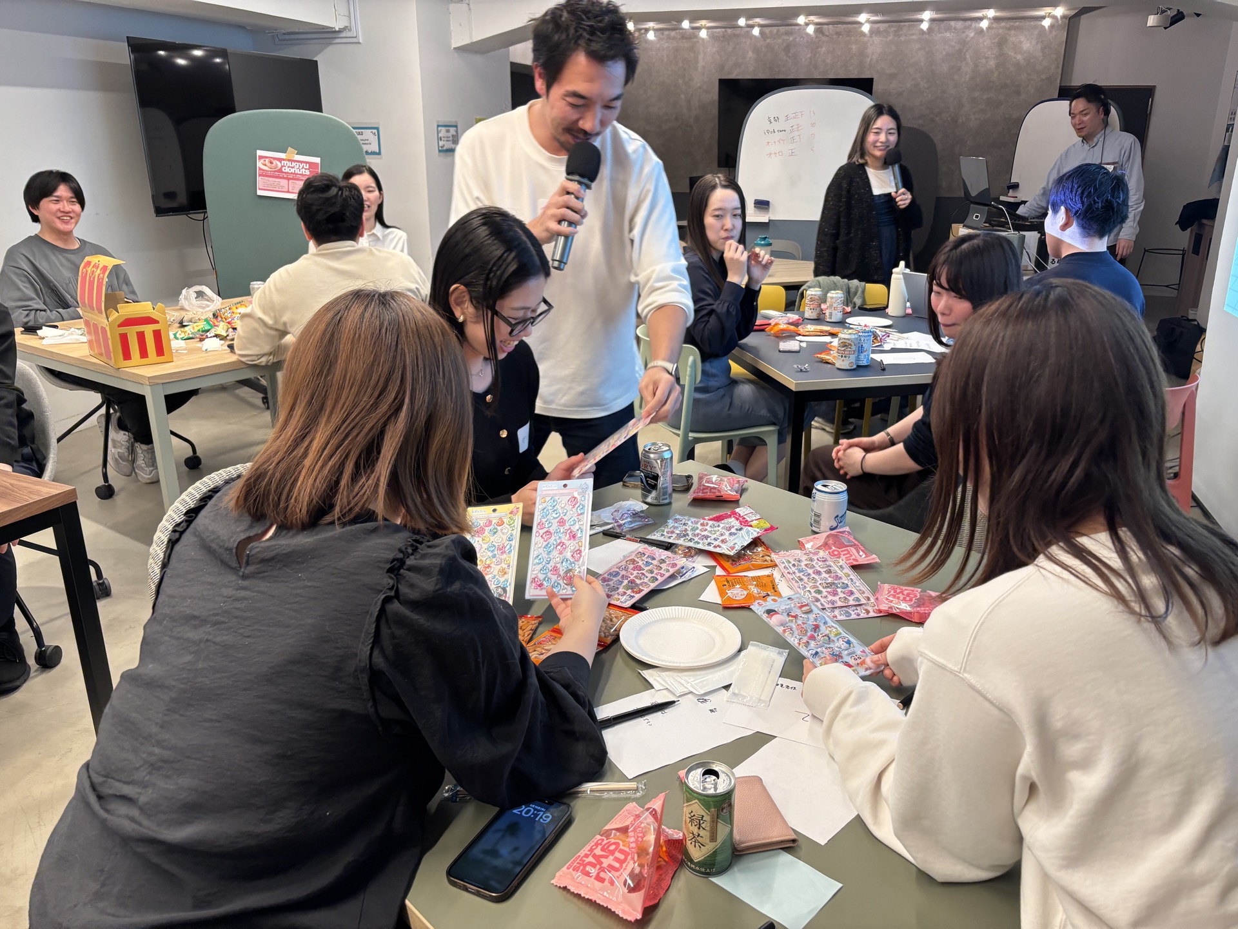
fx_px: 930
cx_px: 619
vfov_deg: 53.1
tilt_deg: -19.6
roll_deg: +1.7
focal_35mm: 26
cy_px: 464
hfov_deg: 67.3
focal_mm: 5.96
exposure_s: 1/50
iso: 125
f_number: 1.6
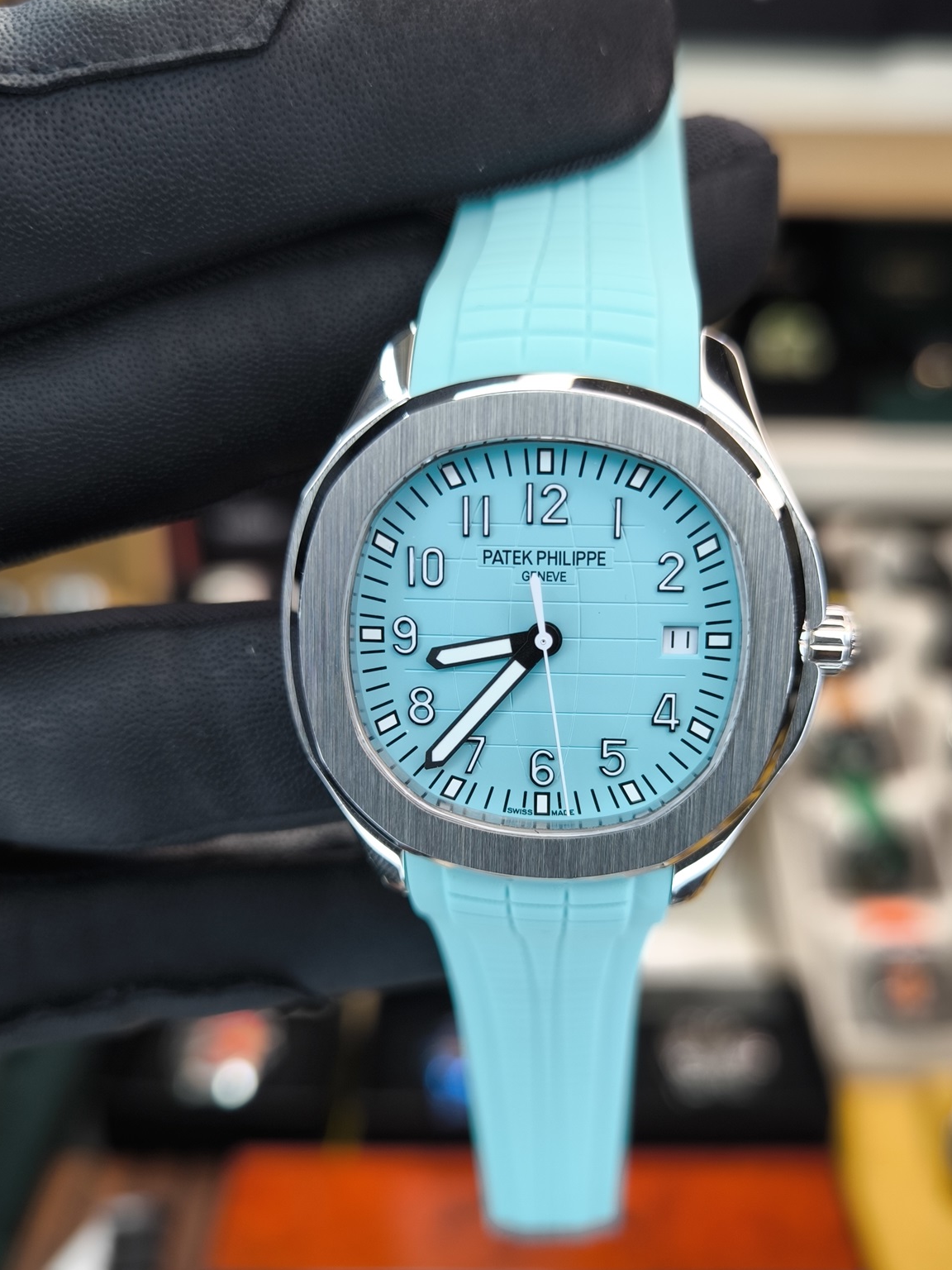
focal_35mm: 32
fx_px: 1173
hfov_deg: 44.0
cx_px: 545
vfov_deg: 56.7
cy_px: 685
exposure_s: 1/100
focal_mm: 6.92
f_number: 1.9
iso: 50
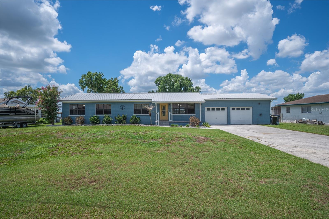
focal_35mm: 20
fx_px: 183
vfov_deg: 61.8
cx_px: 164
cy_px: 110
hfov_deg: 84.0
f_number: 7.1
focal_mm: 20
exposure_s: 1/3200
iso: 250
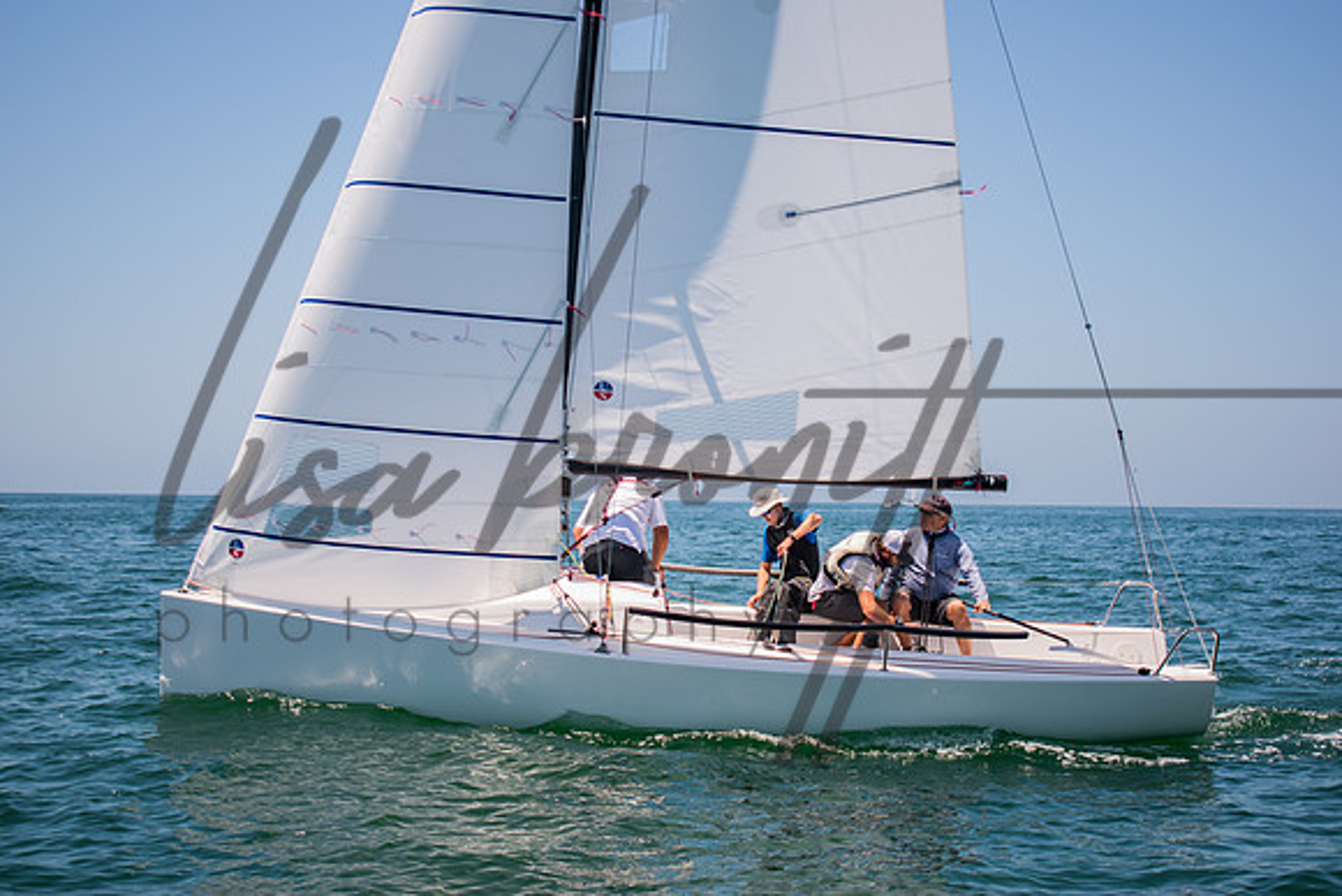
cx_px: 671
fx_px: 2237
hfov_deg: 33.4
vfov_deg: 22.6
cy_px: 448
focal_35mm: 60
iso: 100
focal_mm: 40
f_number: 5
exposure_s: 1/500
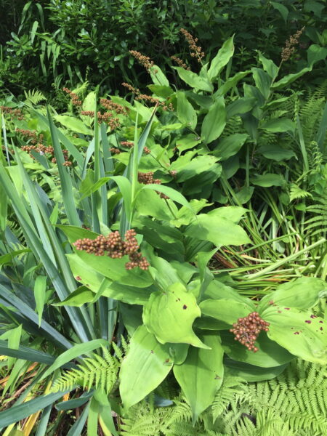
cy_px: 218
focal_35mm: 29
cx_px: 164
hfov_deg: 48.2
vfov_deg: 61.7
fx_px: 365
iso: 32
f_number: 2.2
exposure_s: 1/304
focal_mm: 4.15
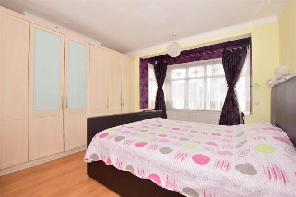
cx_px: 148
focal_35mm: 15
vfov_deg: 77.3
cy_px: 98
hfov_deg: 100.4
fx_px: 123
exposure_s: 1/60
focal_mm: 10
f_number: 7.1
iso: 400
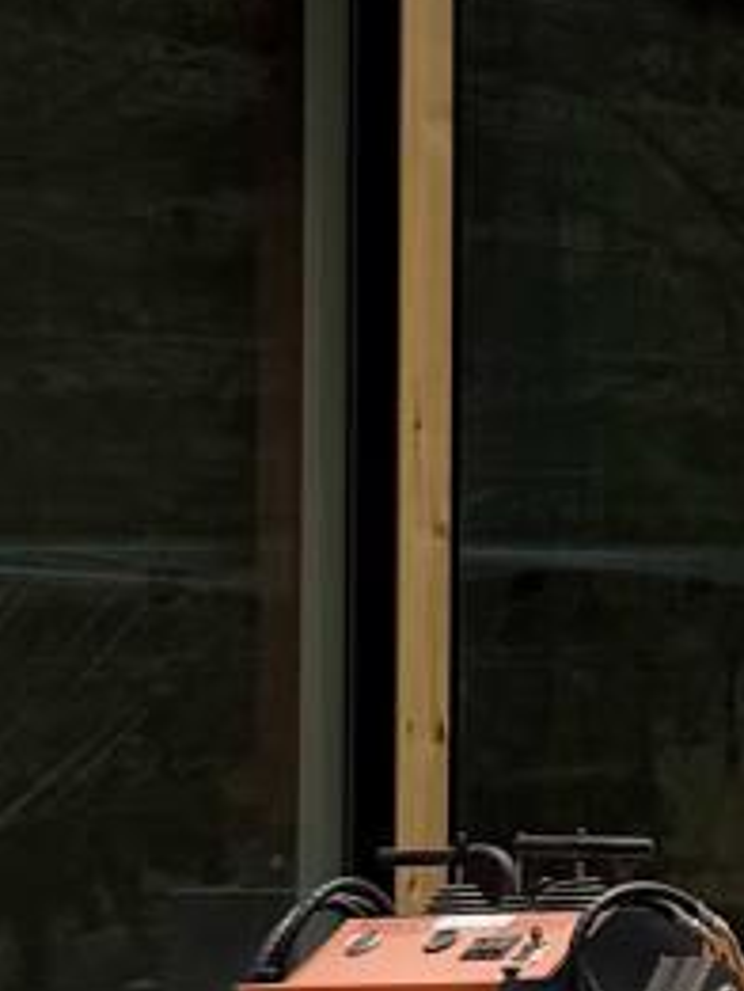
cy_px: 368
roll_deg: +1.4
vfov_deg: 10.7
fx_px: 5269
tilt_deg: +3.6
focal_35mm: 184
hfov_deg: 7.3
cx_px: 2084
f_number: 1.78
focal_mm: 6.76
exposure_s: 1/5714
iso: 80
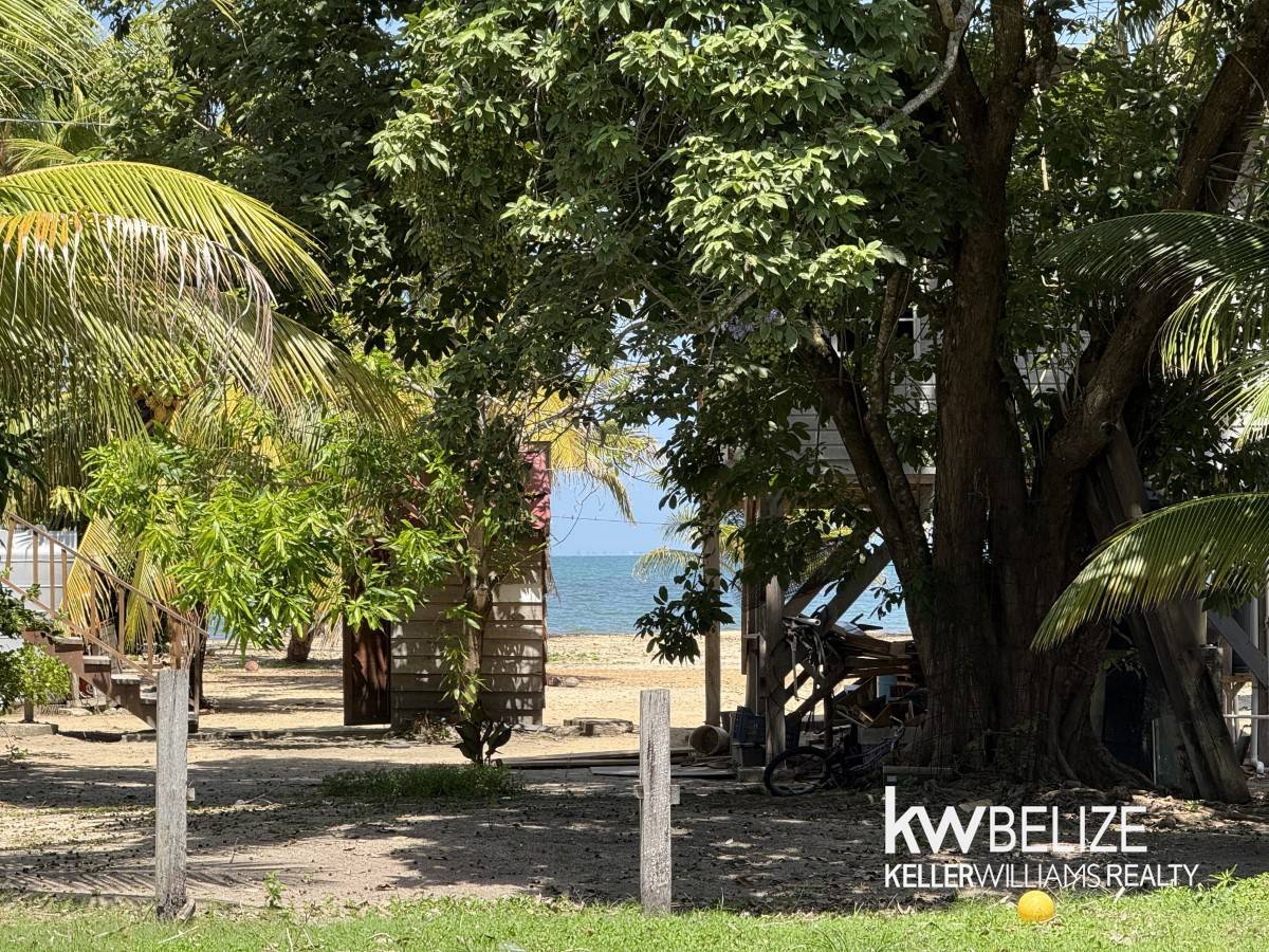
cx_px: 634
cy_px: 476
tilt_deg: +0.4
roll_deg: +0.1
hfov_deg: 16.4
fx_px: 4399
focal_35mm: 120
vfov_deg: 12.3
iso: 50
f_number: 2.8
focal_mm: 15.66
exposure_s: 1/627
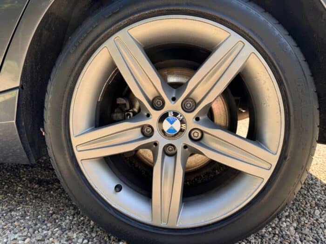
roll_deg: +0.3
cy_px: 122
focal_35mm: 24
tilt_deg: -8.1
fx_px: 226
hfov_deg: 71.6
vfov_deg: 56.8
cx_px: 163
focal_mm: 6.76
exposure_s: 1/448
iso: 80
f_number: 1.78
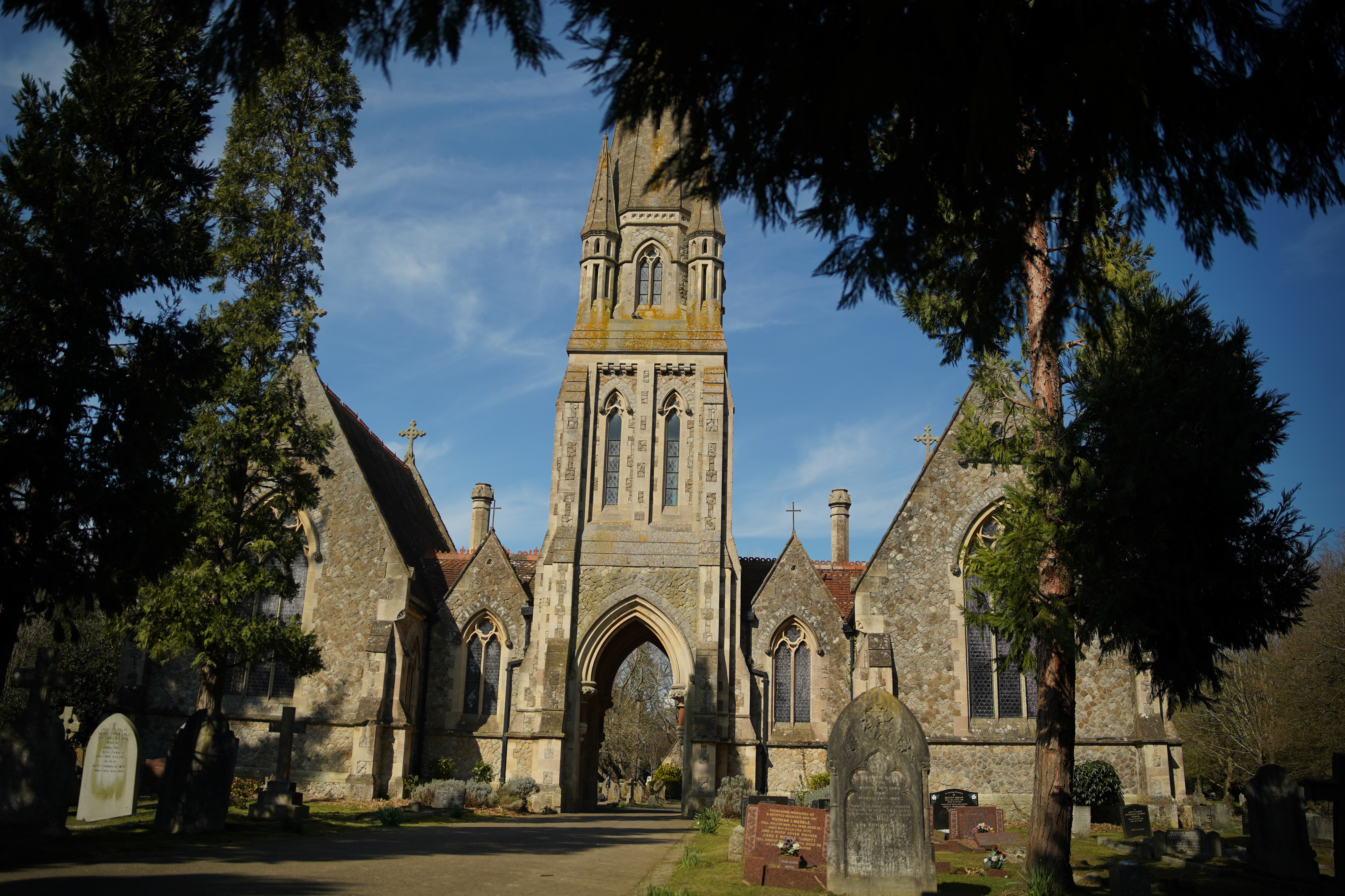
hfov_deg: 42.7
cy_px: 448
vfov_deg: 29.2
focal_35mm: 46
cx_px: 672
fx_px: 1722
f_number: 2.8
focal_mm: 46.1
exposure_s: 1/1250
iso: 100
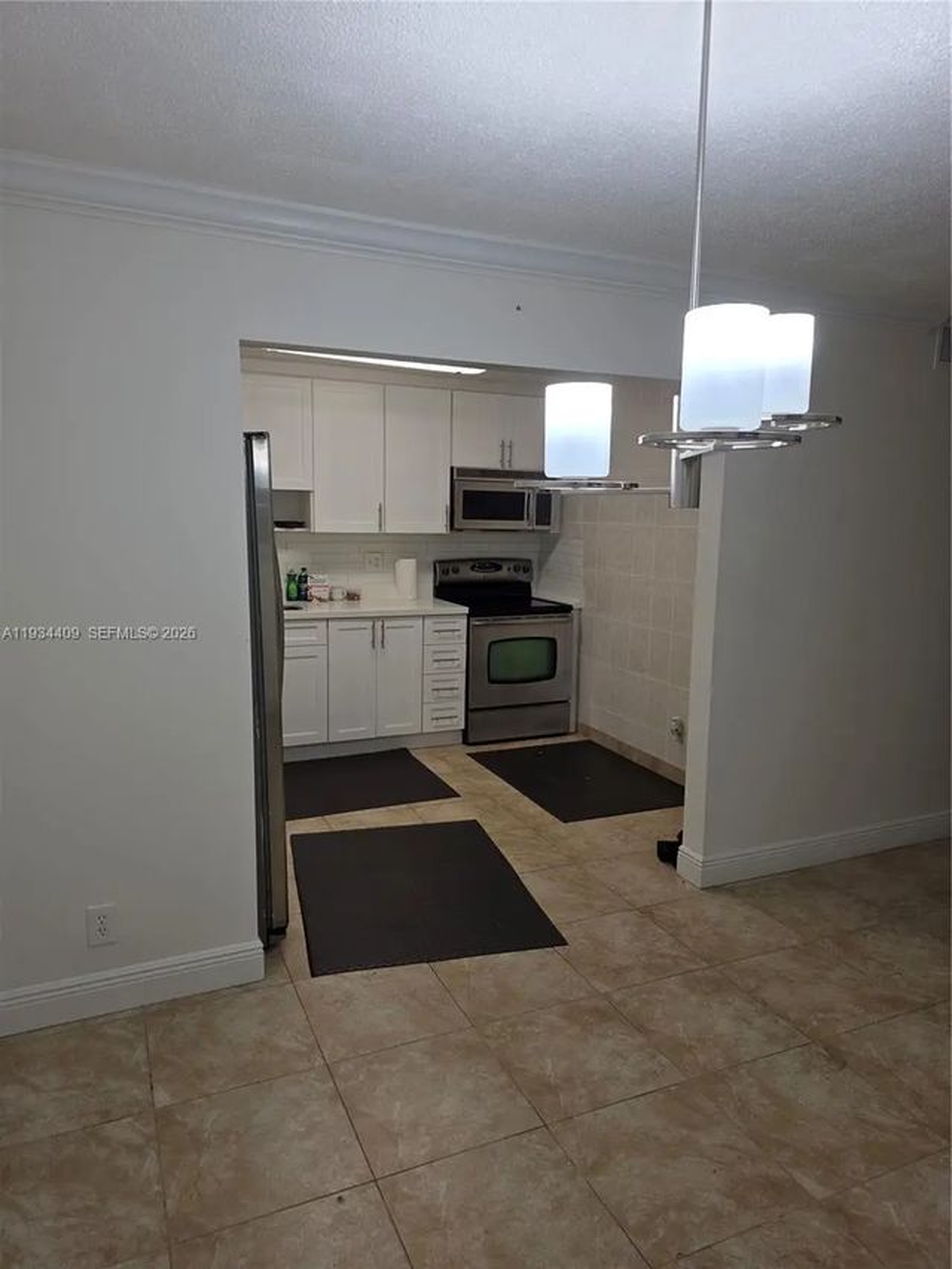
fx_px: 843
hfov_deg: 58.9
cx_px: 476
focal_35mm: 23
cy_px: 634
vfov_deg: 73.9
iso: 32
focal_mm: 6.3
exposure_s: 1/120
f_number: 1.7
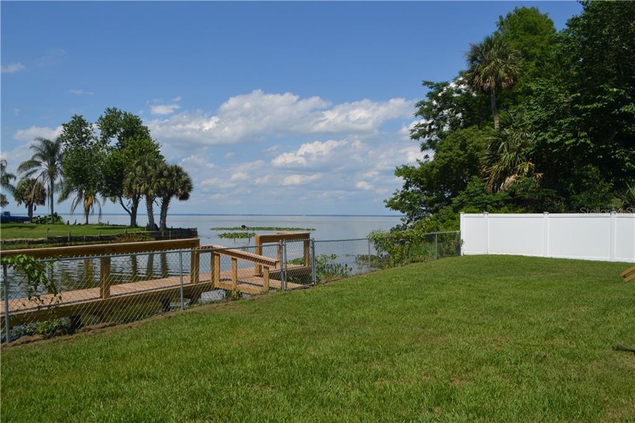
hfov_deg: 67.4
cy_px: 212
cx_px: 318
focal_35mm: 27
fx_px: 476
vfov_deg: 47.9
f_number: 9
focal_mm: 18
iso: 100
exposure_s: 1/320
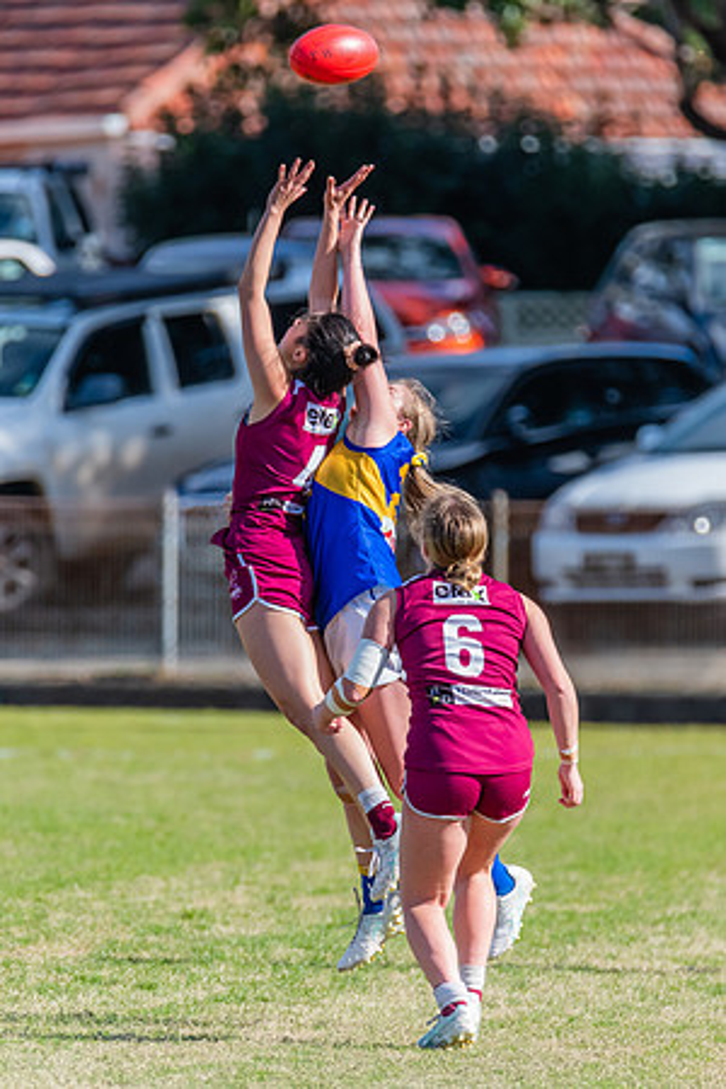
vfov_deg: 2.5
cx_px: 395
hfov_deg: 1.7
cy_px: 544
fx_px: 24954
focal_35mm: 825
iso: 800
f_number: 6.3
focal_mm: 550
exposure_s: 1/1600
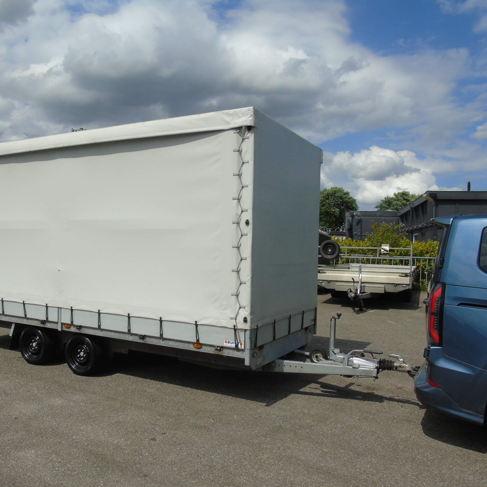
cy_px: 248
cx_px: 203
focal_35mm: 30
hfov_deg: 53.8
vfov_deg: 54.0
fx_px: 478
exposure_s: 1/1000
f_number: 4.8
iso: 80
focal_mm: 4.4
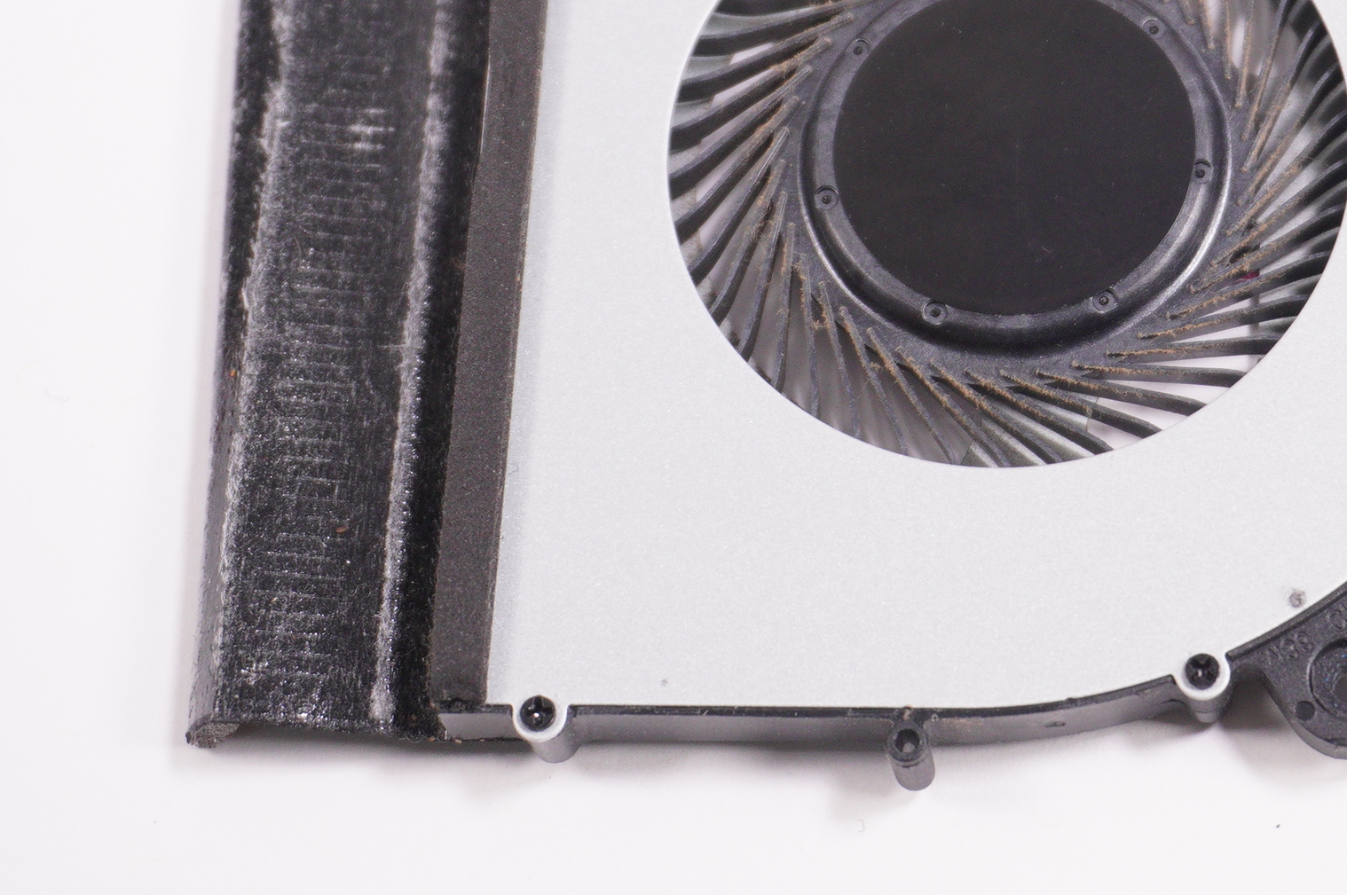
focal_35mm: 110
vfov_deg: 12.4
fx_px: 4111
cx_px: 1165
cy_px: 226
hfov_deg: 18.4
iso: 800
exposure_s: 1/250
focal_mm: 37
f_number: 5.6
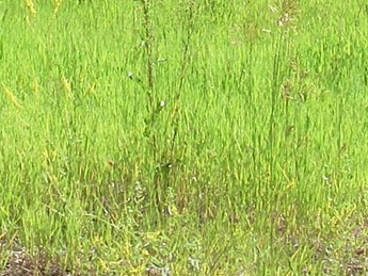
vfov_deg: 8.0
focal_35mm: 176
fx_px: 1872
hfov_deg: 11.2
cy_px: -283
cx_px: 39
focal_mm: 6.3
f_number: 6.6
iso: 64
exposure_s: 1/100
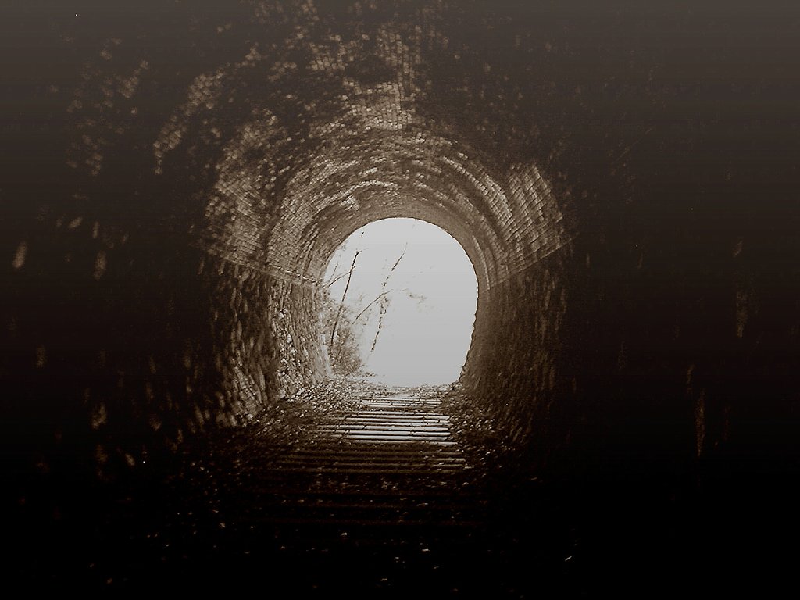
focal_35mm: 37
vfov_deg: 38.7
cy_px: 300
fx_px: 855
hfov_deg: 50.1
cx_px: 400
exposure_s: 1/8
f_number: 3.5
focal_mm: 5.6
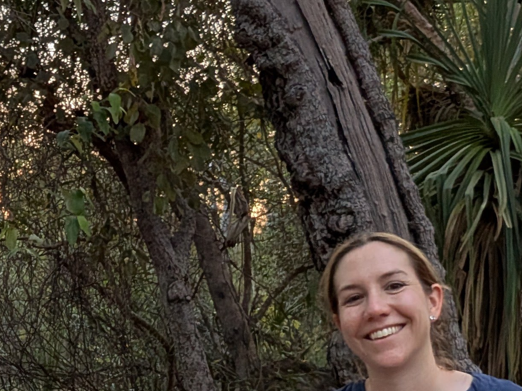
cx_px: -108
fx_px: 1040
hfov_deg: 25.3
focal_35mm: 69
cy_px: 308
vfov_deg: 21.1
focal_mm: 2.74
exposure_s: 1/100
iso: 108
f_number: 2.2
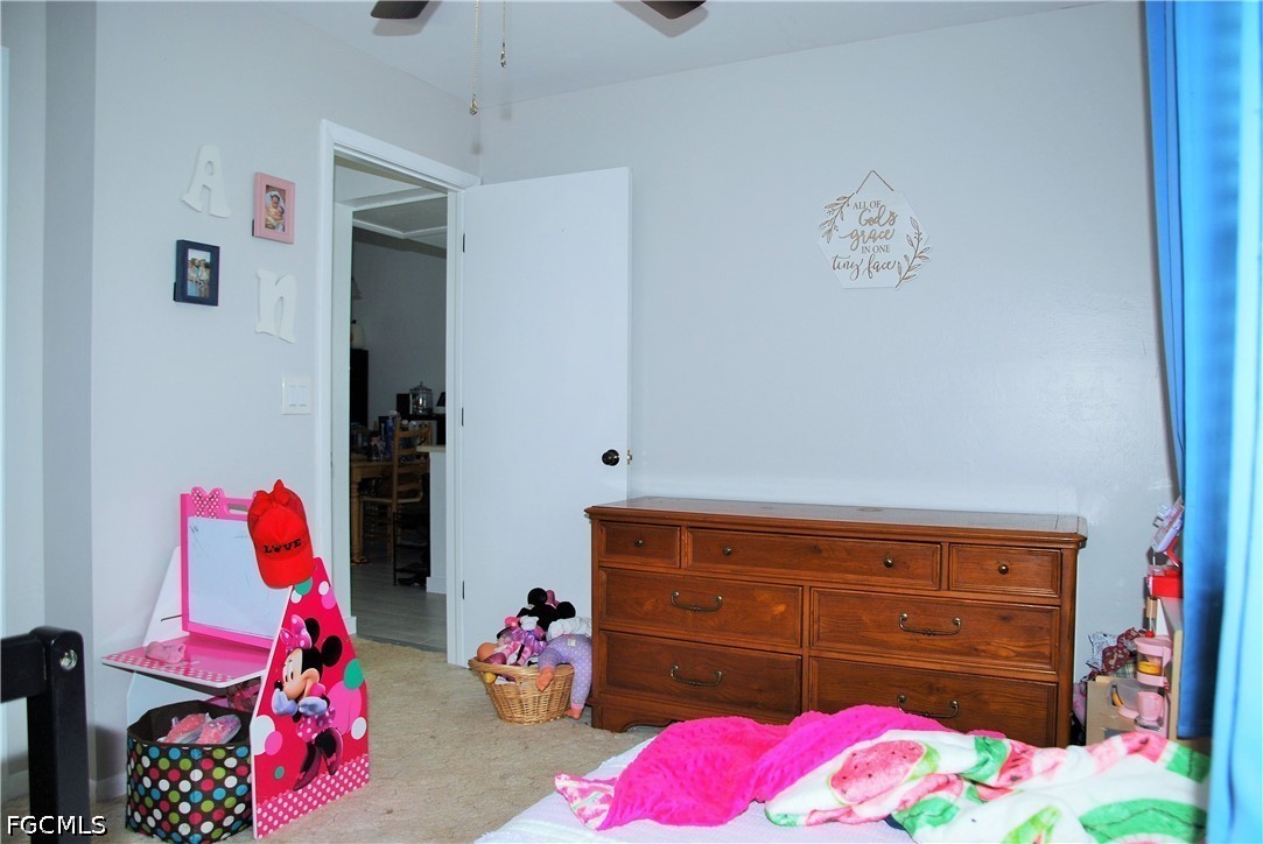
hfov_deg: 73.7
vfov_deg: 53.2
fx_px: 843
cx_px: 632
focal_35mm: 24
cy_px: 422
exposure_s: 1/60
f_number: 4
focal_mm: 16
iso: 200
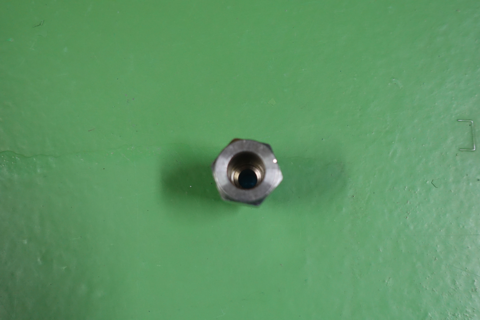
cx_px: 240
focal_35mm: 46
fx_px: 613
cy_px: 160
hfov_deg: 42.7
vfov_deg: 29.2
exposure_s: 1/40
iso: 800
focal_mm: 16.84
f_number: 2.8
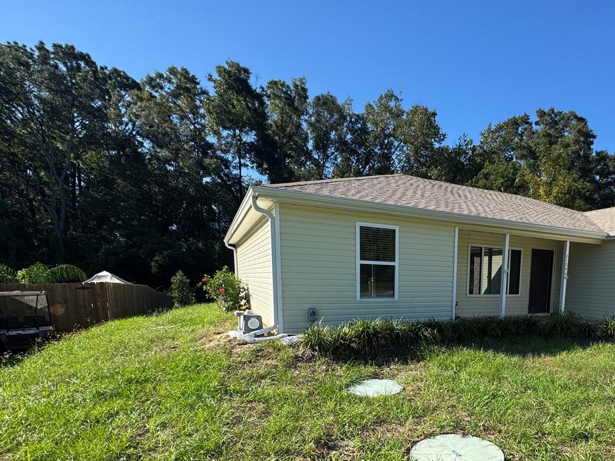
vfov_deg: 60.5
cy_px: 337
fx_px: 373
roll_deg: -1.6
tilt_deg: -9.1
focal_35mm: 21
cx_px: 424
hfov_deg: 75.8
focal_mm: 2.22
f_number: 2.2
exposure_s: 1/831
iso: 40
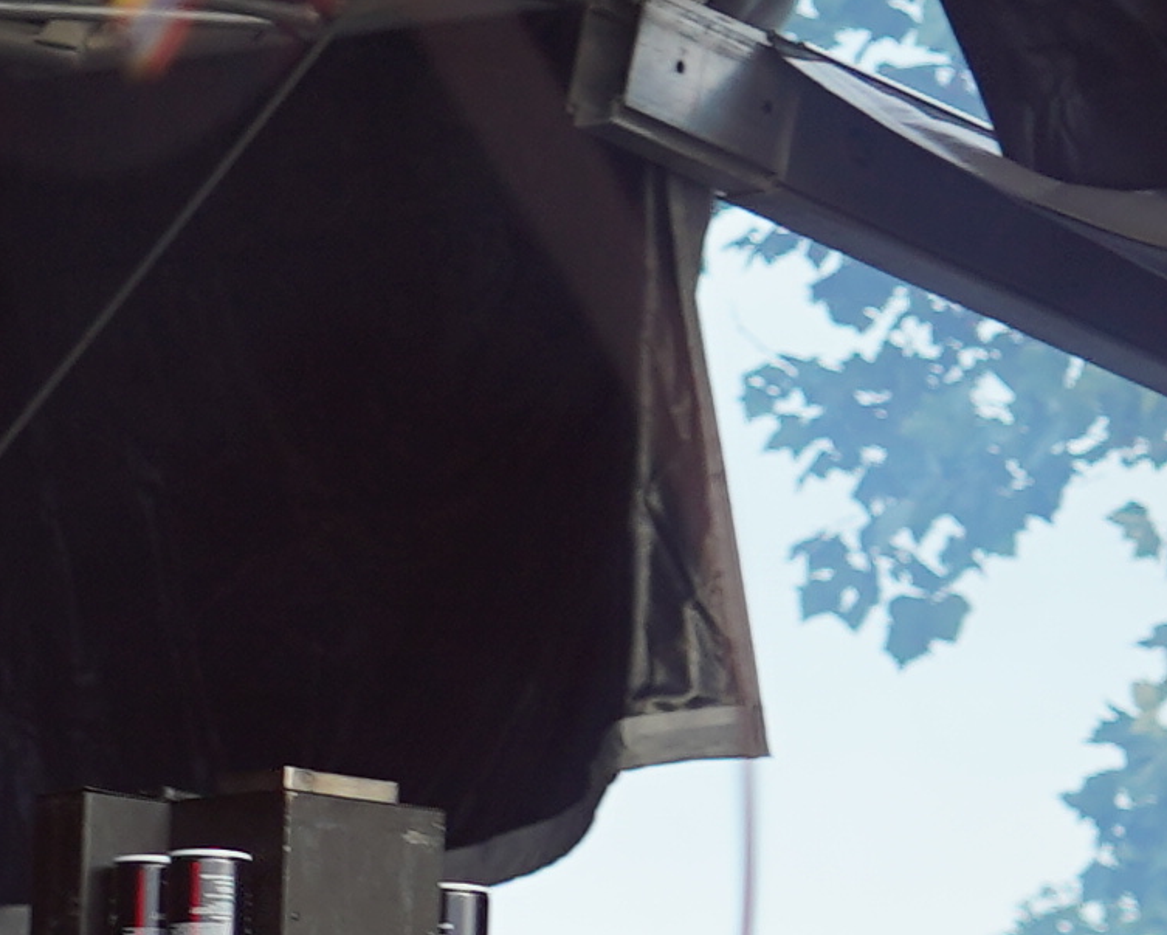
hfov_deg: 4.4
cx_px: -139
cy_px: -191
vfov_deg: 3.5
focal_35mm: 441
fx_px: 15237
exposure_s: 1/60
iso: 200
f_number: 4
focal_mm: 59
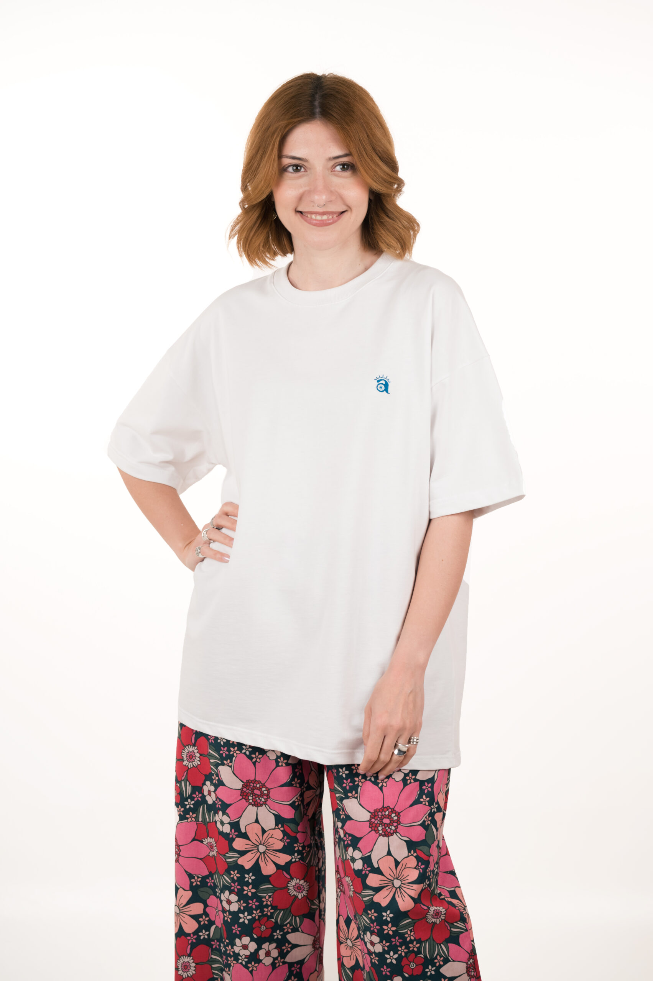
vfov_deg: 31.9
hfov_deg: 21.5
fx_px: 1717
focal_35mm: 63
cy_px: 490
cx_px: 326
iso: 640
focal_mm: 63
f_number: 4
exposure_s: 1/160
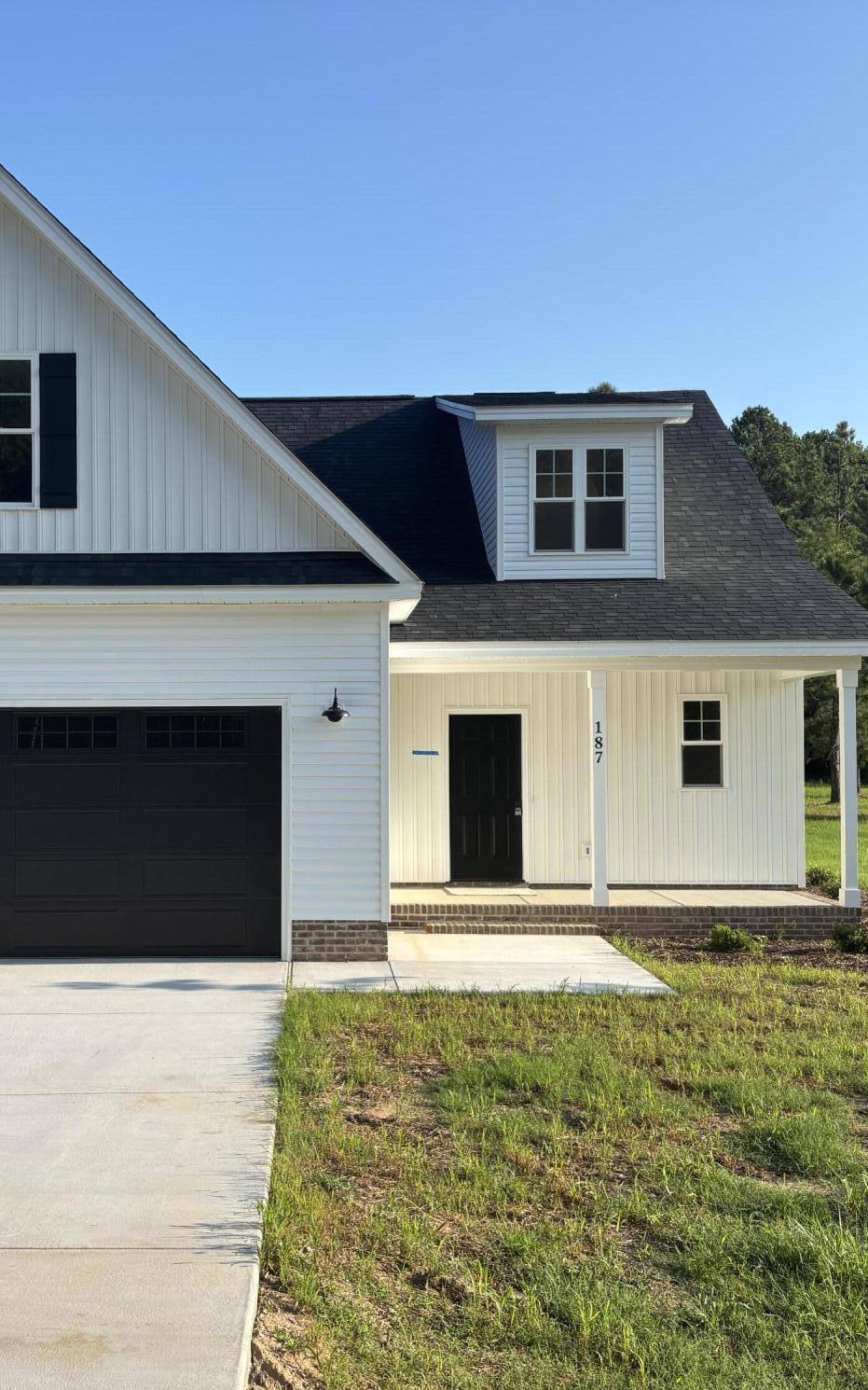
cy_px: 699
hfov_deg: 34.1
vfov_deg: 52.8
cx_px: 283
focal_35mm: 37
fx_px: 1401
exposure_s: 1/2105
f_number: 1.6
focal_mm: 5.96
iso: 50
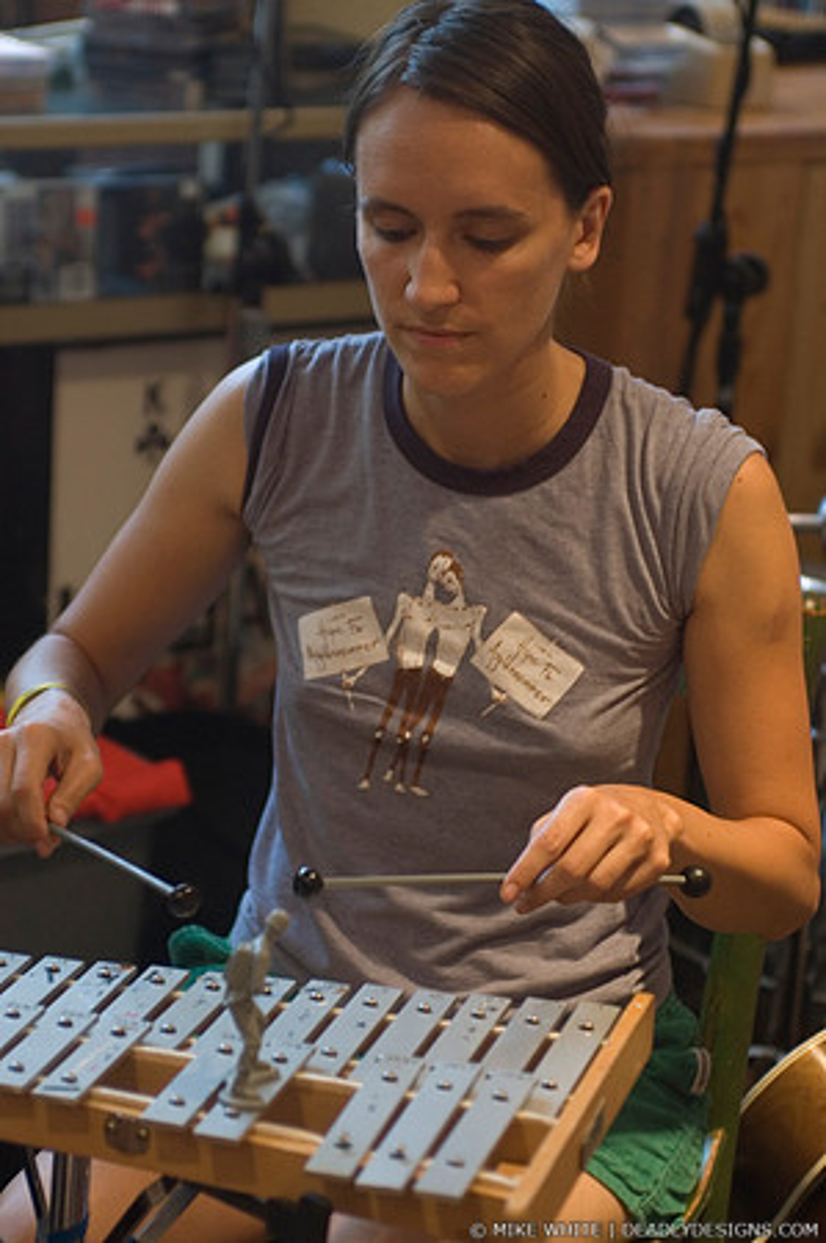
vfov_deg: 19.5
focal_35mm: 105
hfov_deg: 13.0
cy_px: 622
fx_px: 3622
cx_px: 413
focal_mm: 70
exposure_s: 1/40
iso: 800
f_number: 2.8
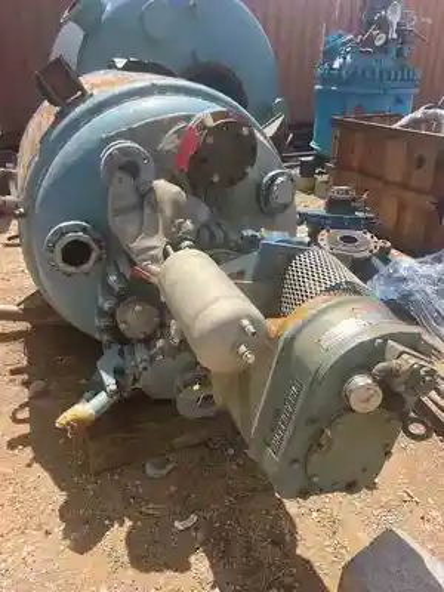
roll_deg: -1.6
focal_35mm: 26
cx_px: 222
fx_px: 445
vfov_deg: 67.3
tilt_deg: -27.0
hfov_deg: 53.1
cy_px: 296
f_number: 1.6
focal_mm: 5.1
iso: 50
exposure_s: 1/1776
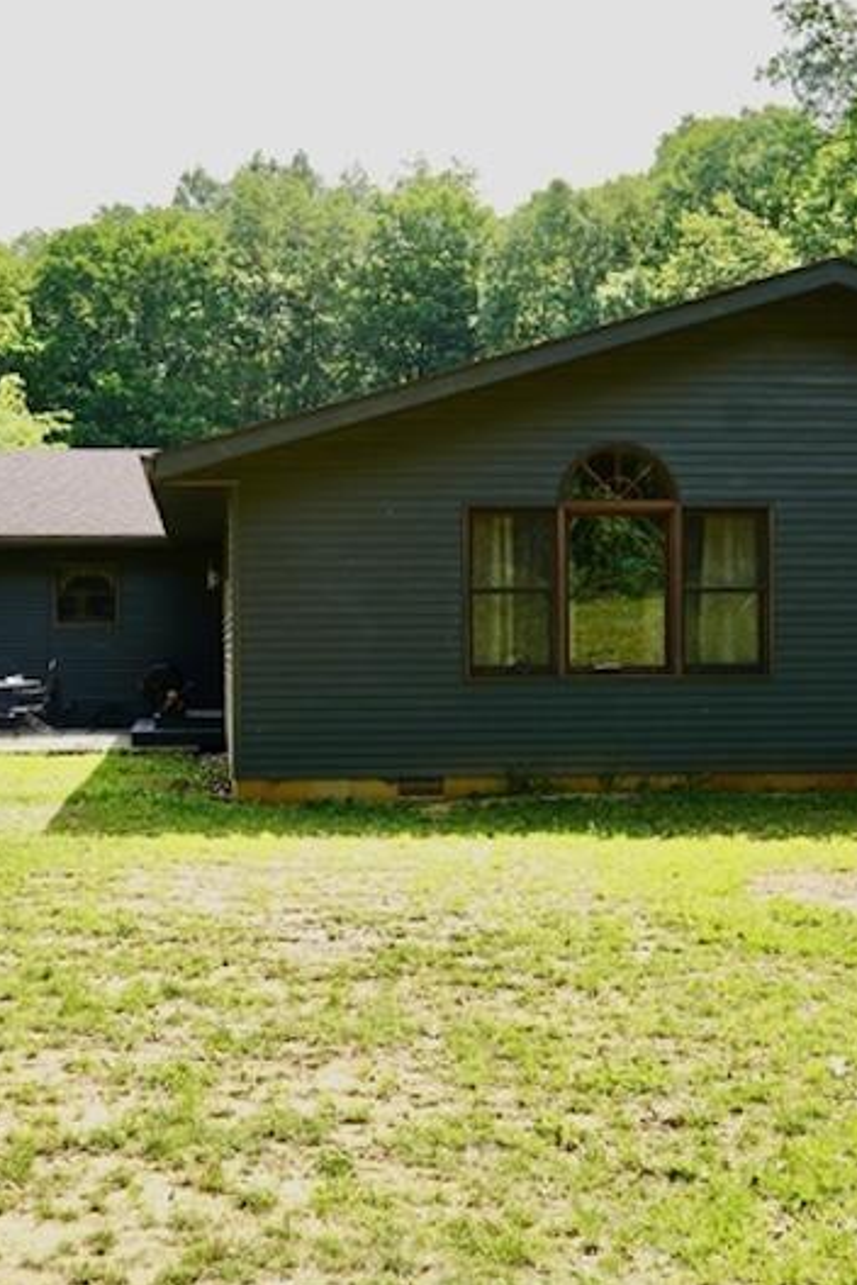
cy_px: 642
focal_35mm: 47
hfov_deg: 28.6
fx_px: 1678
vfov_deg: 41.9
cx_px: 338
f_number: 5
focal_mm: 31
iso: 100
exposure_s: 1/250
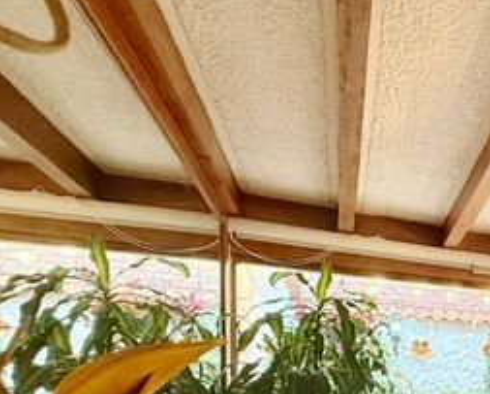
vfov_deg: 36.6
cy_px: 402
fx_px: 523
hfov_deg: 36.3
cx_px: 613
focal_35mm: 36
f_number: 2.2
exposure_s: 1/60
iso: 200
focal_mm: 2.22
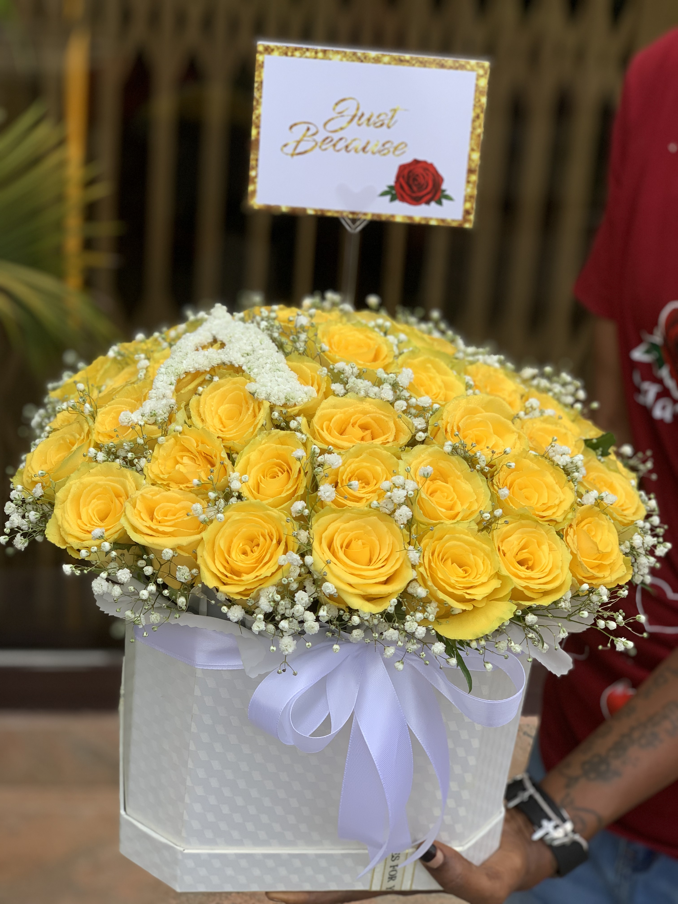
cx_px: 339
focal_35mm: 52
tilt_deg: -16.5
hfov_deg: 28.0
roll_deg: -6.2
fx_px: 1358
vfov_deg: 36.8
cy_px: 452
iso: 16
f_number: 2.4
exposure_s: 1/516
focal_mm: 6
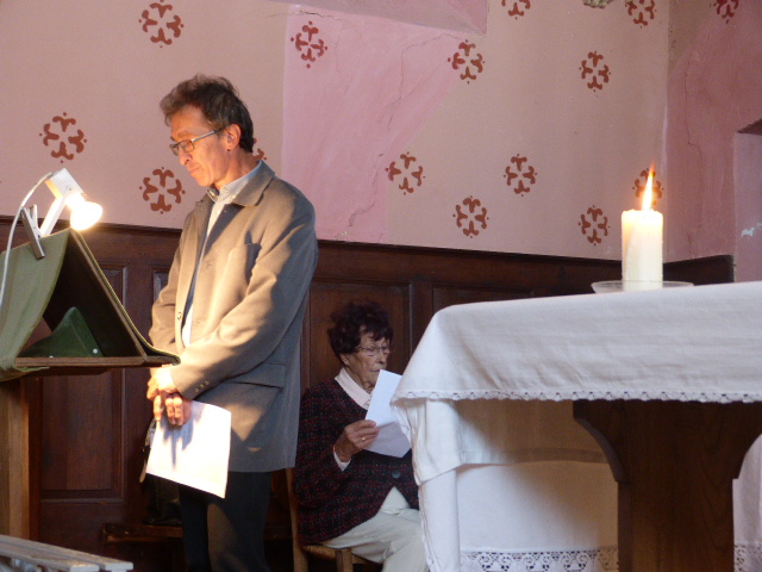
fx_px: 1585
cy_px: 286
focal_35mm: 72
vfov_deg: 20.4
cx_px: 381
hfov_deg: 27.0
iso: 400
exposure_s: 1/20
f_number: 3.3
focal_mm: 12.9
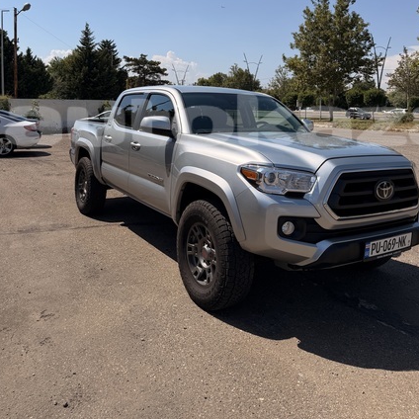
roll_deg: -1.6
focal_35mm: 30
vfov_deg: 52.5
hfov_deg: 54.0
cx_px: 219
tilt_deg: -1.9
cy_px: 125
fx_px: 411
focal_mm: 6.76
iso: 80
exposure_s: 1/6711
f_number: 1.78
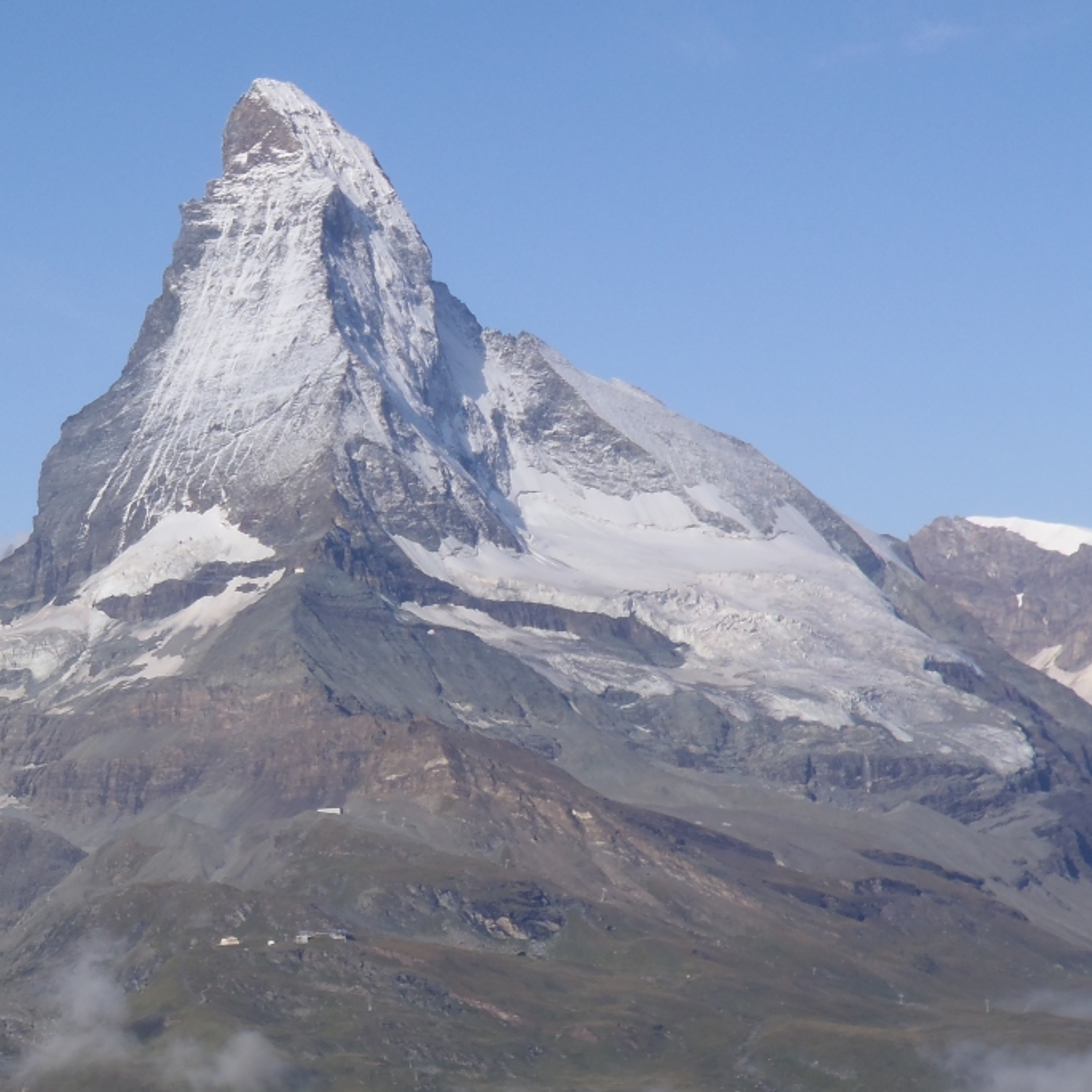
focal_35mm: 141
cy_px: 548
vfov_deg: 12.4
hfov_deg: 12.3
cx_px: 249
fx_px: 5032
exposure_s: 1/400
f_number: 6.3
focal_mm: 18.2
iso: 80
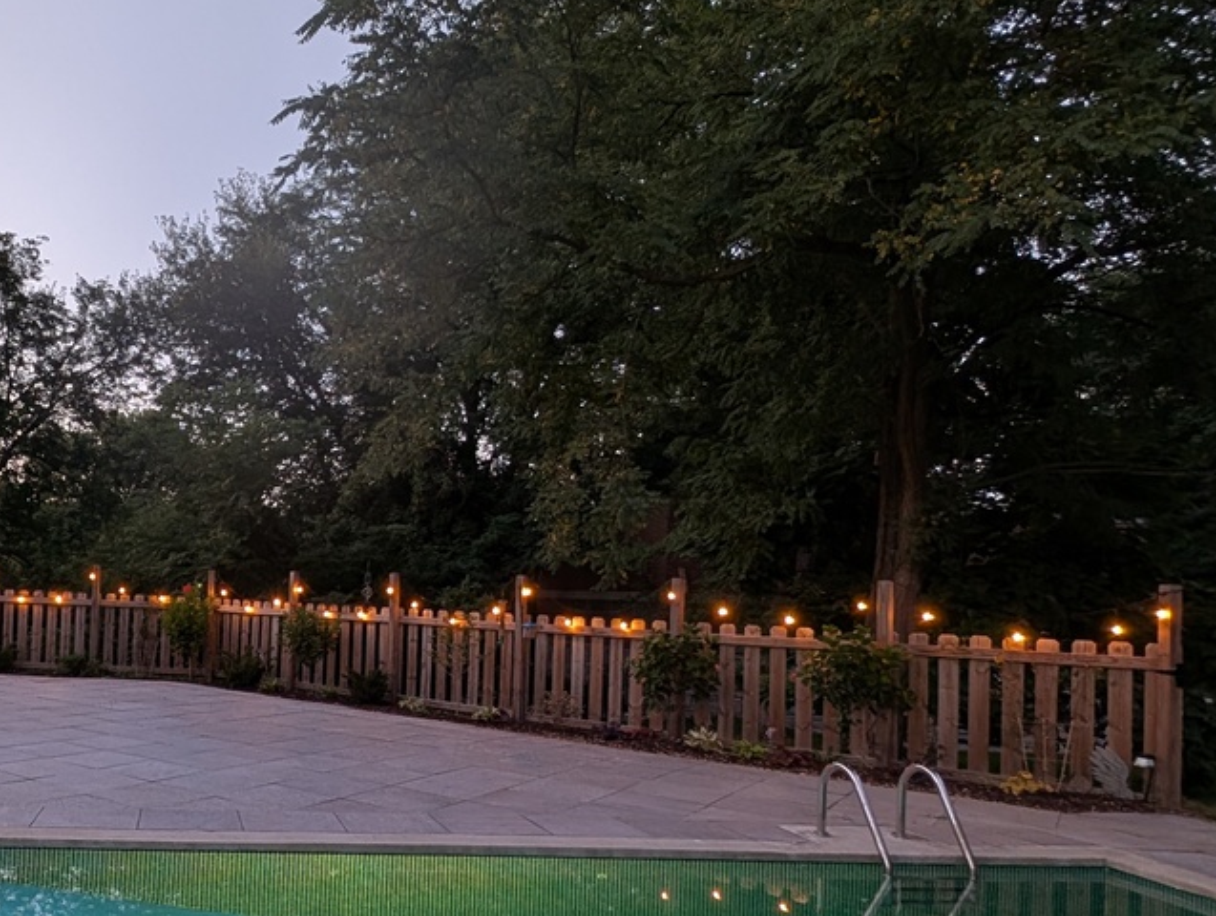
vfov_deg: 51.1
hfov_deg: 60.1
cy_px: 557
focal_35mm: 27
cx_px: 246
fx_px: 950
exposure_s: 1/24
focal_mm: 2.23
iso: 84
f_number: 1.95
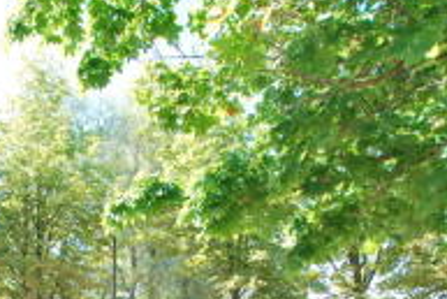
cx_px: 37
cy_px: 335
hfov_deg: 46.3
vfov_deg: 31.6
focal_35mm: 37
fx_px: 460
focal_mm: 10
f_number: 5
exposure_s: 1/100
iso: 100
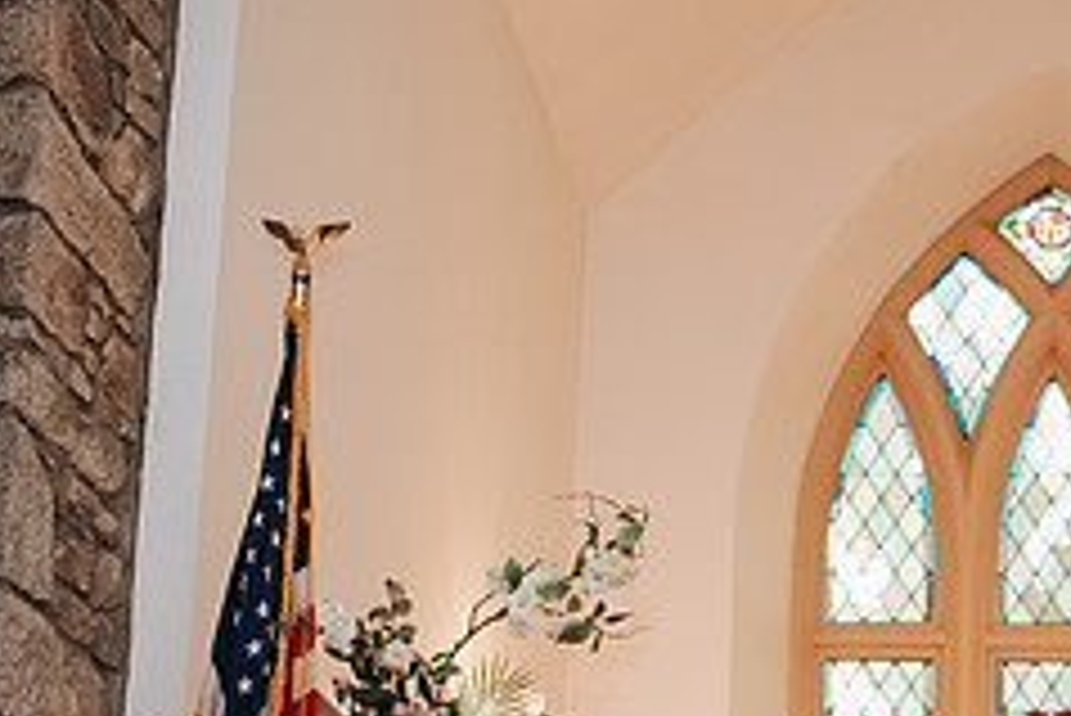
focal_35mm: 93
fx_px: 2768
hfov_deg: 20.9
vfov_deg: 14.4
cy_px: 775
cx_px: 1173
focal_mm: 35
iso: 800
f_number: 2.8
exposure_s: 1/200
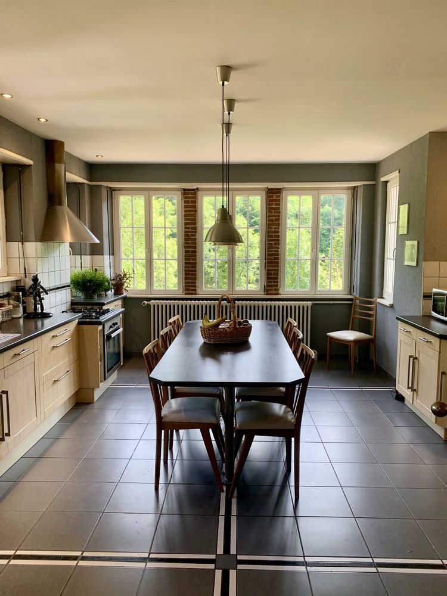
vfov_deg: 67.3
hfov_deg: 53.1
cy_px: 298
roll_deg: +0.4
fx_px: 448
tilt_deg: -4.6
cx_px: 224
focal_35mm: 26
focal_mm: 4.25
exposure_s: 1/99
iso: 40
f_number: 1.8
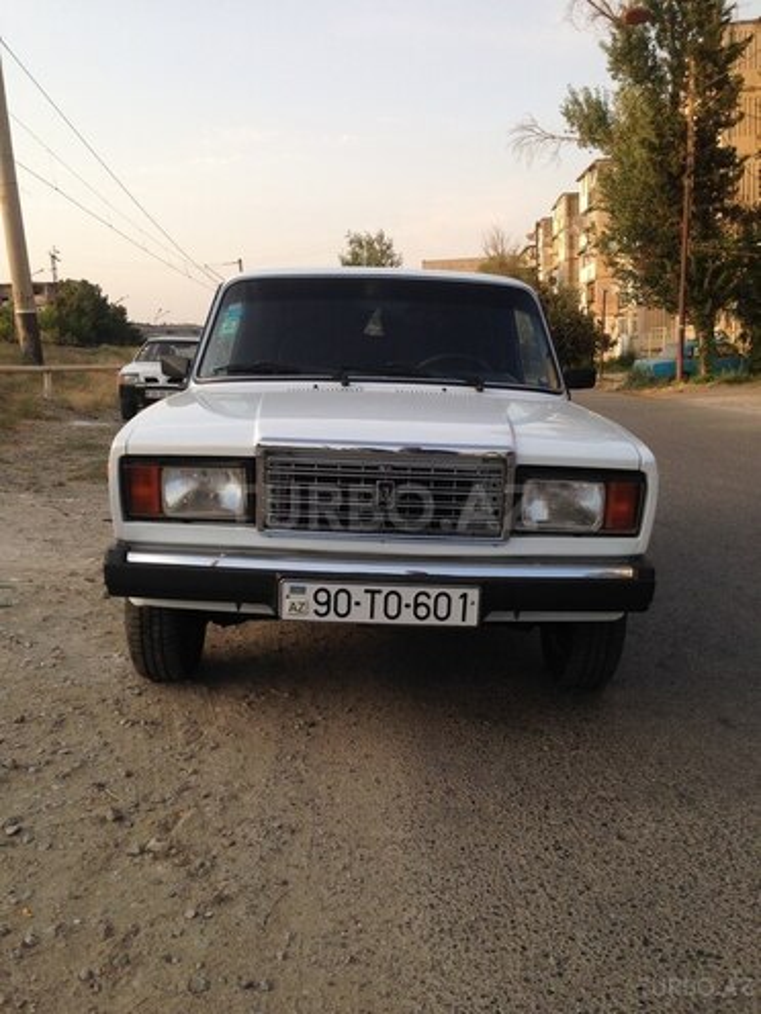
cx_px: 380
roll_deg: +2.2
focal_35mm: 33
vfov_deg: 55.4
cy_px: 507
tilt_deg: -10.2
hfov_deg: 42.9
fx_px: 967
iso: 50
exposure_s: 1/463
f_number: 2.4
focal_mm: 4.12
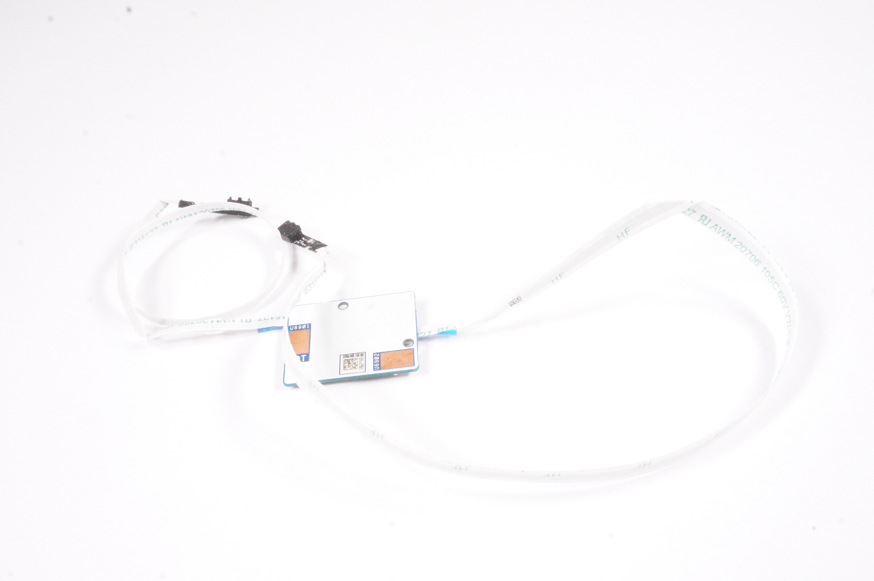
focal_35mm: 38
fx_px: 910
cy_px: 290
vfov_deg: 35.4
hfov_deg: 51.3
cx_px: 437
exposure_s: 1/400
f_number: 22
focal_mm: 25
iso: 12800
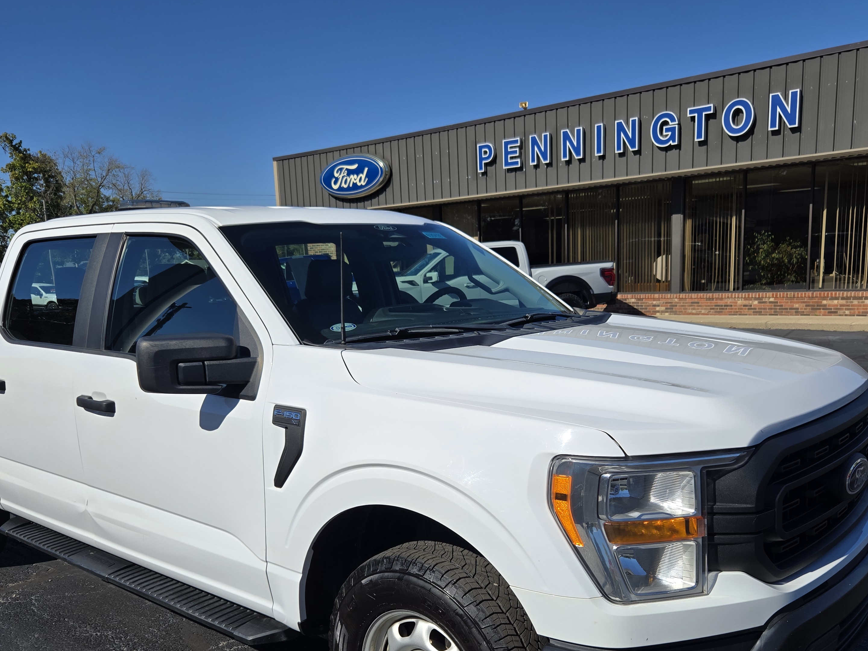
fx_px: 802
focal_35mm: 32
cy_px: 410
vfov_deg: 43.8
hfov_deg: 56.8
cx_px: 430
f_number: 1.8
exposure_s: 1/3493
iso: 25
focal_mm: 5.4
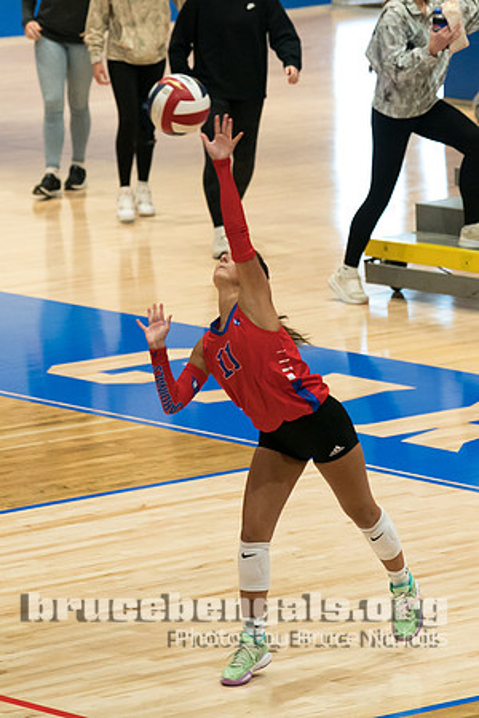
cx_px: 202
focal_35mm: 267
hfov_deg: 5.2
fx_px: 5320
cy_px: 299
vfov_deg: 7.7
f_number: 2.8
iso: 2500
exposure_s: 1/1000
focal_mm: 122
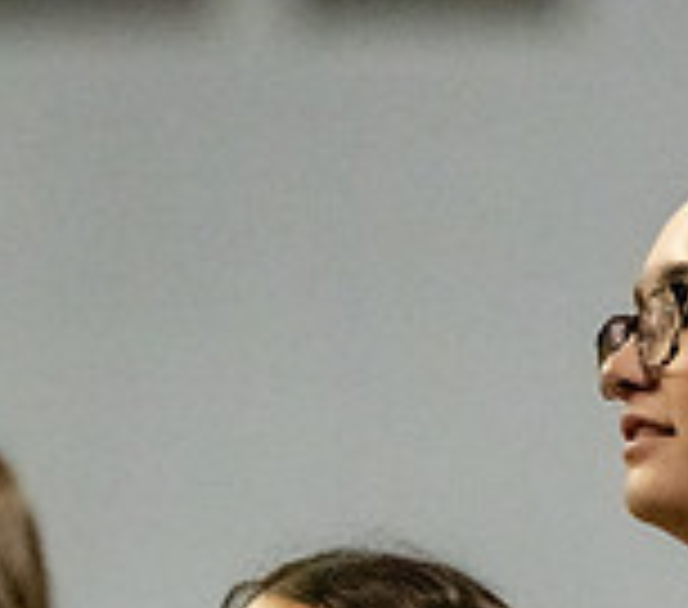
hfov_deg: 1.4
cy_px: 807
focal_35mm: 1294
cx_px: 359
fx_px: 27439
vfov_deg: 1.3
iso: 10000
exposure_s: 1/1250
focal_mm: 294
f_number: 5.6
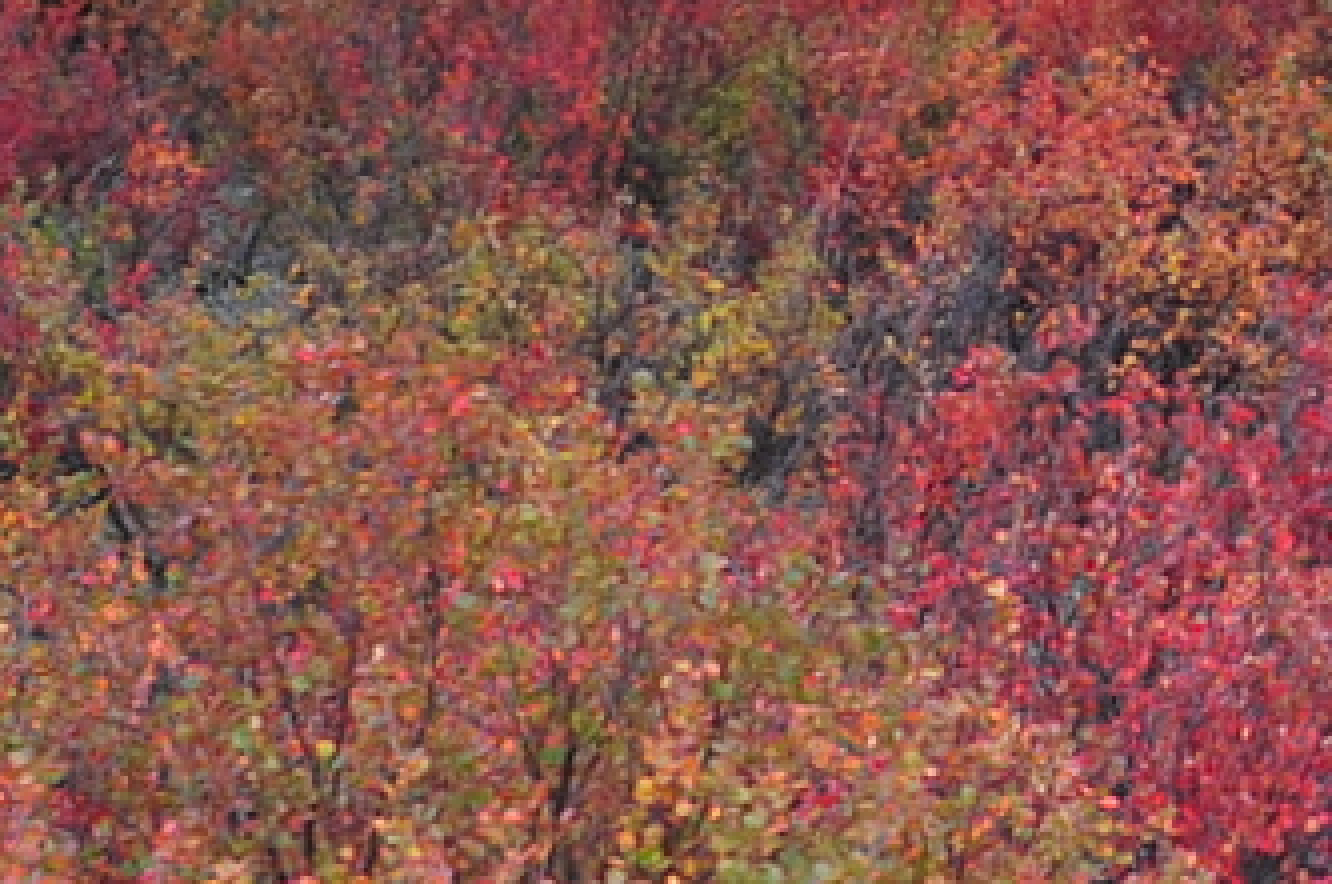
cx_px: 2672
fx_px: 7278
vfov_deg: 6.8
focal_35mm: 197
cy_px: -782
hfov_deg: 9.7
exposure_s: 2.5
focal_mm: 32
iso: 800
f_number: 13
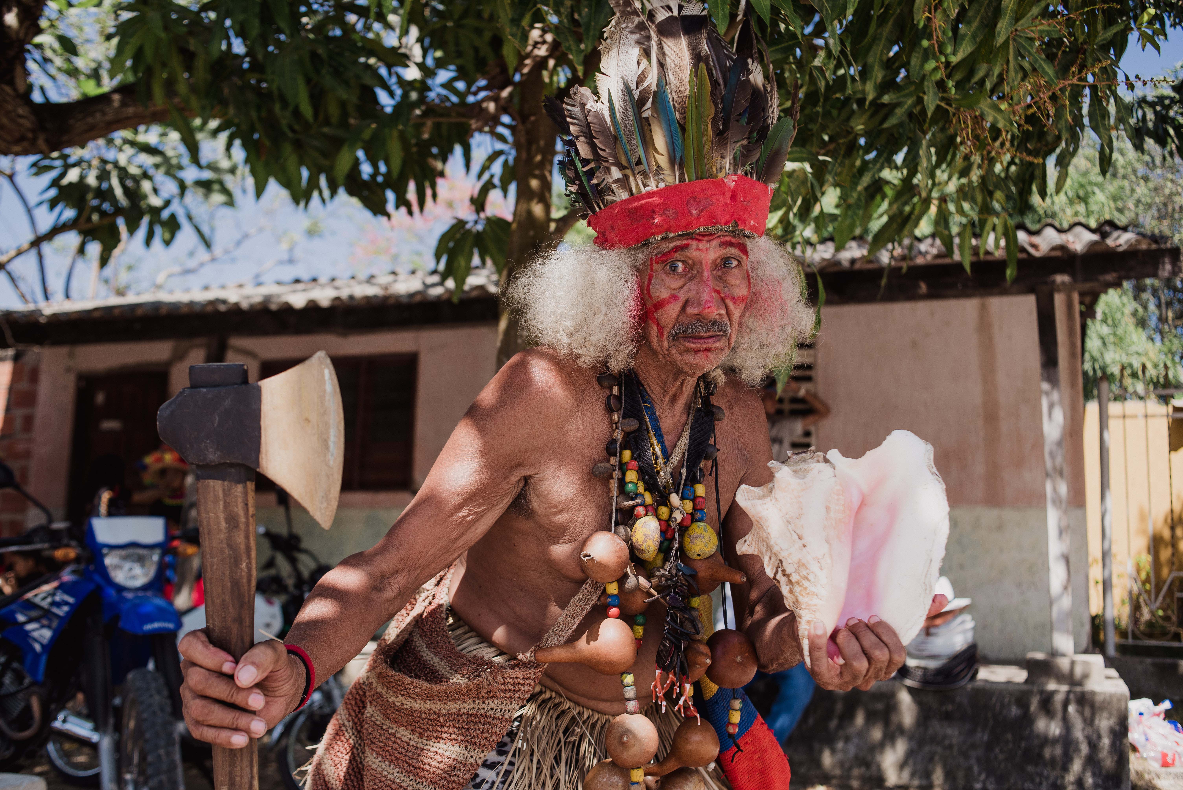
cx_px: 592
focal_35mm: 35
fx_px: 1151
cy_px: 395
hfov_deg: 54.4
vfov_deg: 37.9
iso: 100
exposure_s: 1/640
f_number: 3.5
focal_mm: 35
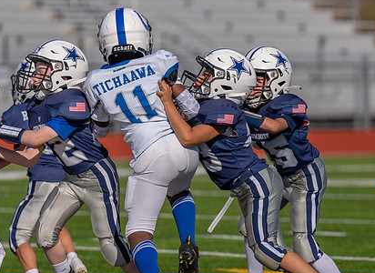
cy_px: 175
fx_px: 4406
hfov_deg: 4.9
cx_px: 256
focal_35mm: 411
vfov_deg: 3.5
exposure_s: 1/5000
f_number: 3.2
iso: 160
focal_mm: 200
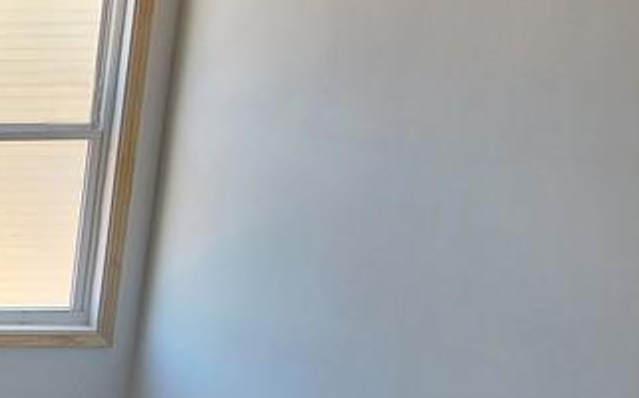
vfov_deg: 28.9
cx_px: -297
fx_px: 766
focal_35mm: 44
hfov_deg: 29.5
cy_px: 269
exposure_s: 1/60.2
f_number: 2.2
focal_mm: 2.2
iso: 160
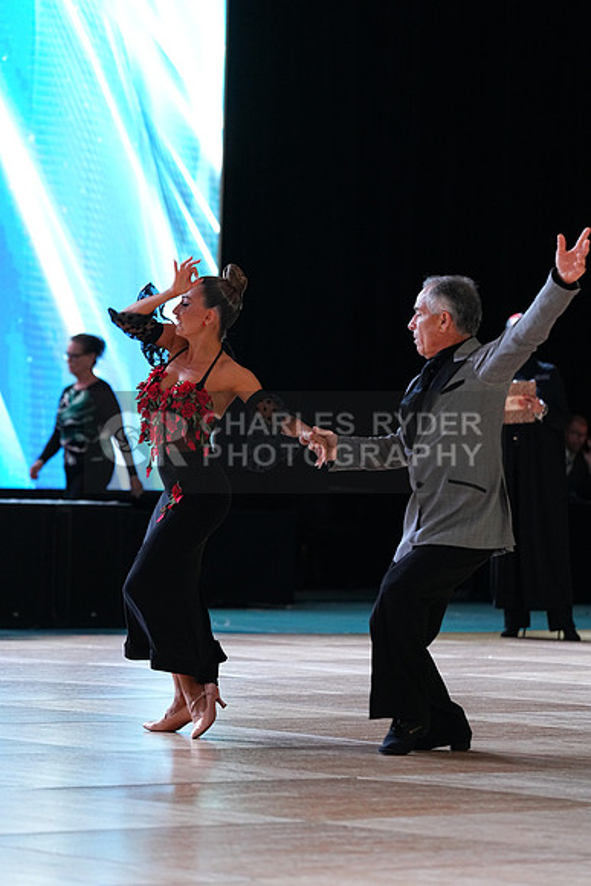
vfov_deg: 11.8
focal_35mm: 174
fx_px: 4282
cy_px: 443
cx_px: 296
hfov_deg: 7.9
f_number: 4
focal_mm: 174
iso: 2500
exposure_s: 1/400
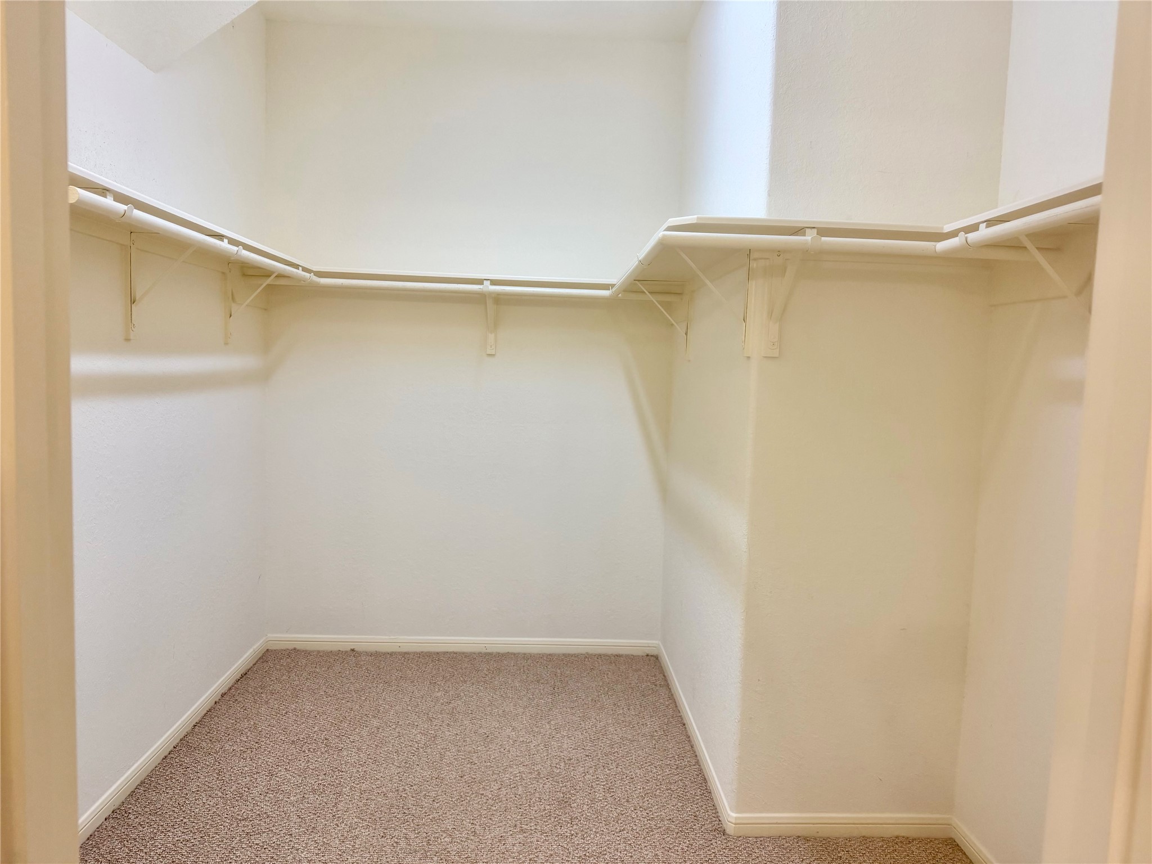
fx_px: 799
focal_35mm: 24
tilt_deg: -5.9
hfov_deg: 71.6
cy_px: 432
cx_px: 576
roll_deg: -2.0
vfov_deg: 56.8
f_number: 1.78
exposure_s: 1/120
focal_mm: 6.76
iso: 160
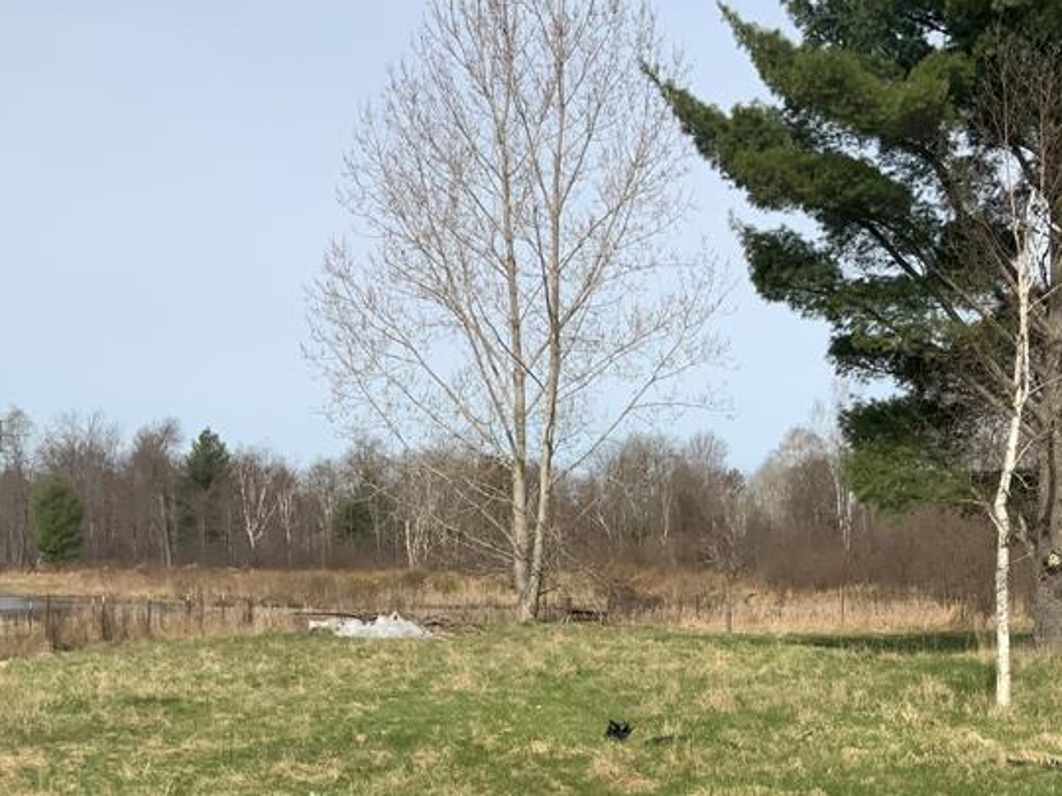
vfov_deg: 25.8
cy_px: 704
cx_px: 669
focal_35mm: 55
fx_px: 1687
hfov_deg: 34.7
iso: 16
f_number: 1.8
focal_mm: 3
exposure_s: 1/1912
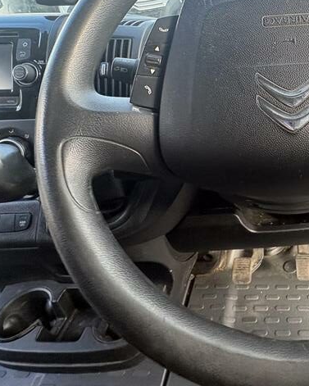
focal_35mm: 26
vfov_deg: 64.0
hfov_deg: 49.6
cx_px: 271
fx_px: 297
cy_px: 124
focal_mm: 2.22
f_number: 2.2
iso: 160
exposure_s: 1/99
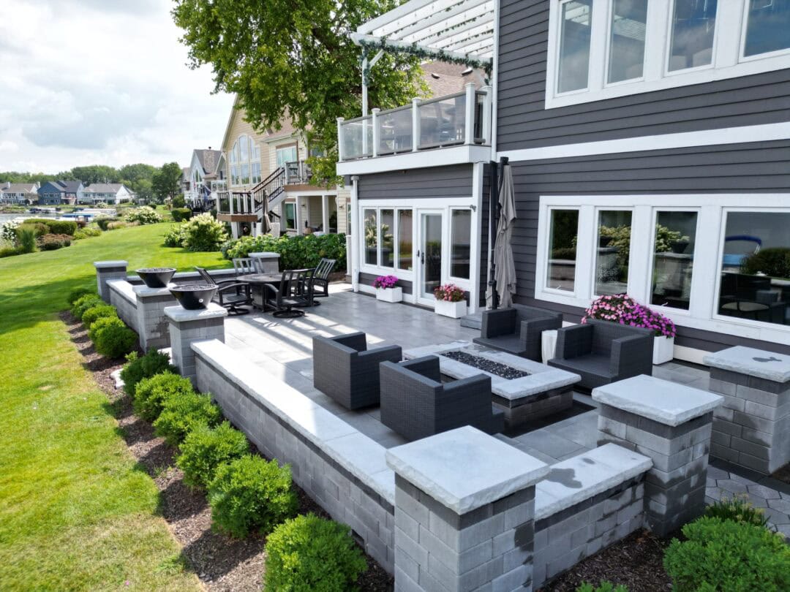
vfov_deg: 56.8
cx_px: 395
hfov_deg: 71.6
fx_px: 548
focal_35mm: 24
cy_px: 296
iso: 120
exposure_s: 1/2000
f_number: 1.7
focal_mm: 6.7
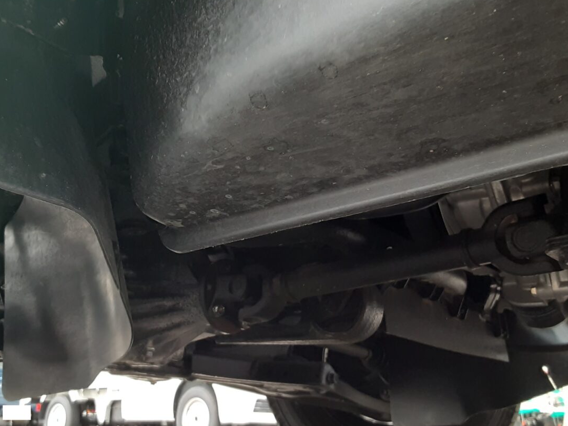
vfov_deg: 36.0
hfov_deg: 46.4
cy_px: 208
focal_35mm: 40
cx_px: 217
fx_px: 656
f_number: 1.9
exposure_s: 1/50
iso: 100
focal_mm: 2.91
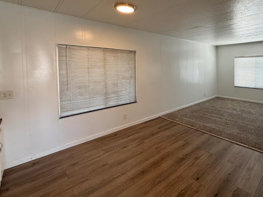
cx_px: 174
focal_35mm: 19
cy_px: 71
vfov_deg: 67.4
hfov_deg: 82.0
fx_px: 144
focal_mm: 2.22
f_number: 2.2
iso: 125
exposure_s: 1/120
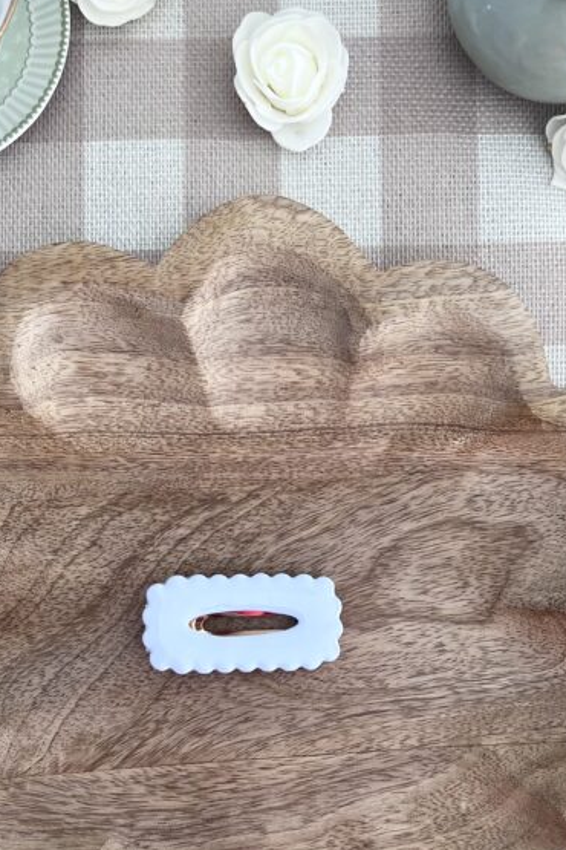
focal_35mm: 39
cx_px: 255
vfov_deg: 49.1
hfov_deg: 34.2
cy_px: 528
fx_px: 920
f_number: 1.5
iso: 125
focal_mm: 5.7
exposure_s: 1/107
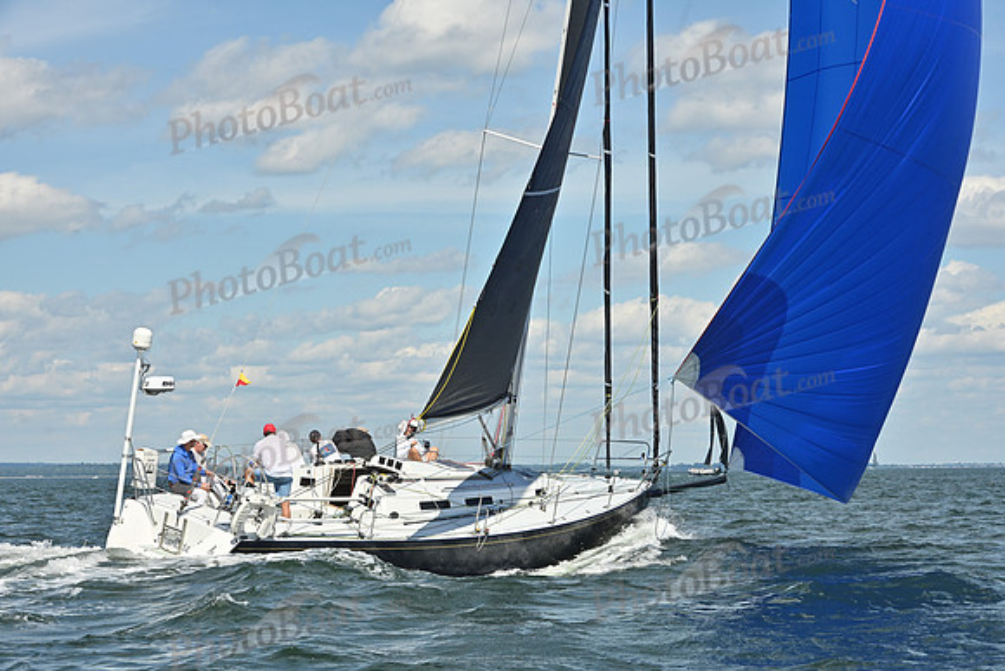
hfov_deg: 22.1
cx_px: 502
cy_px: 336
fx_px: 2569
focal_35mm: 92
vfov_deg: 14.9
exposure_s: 1/1000
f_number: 9
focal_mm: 92
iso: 250
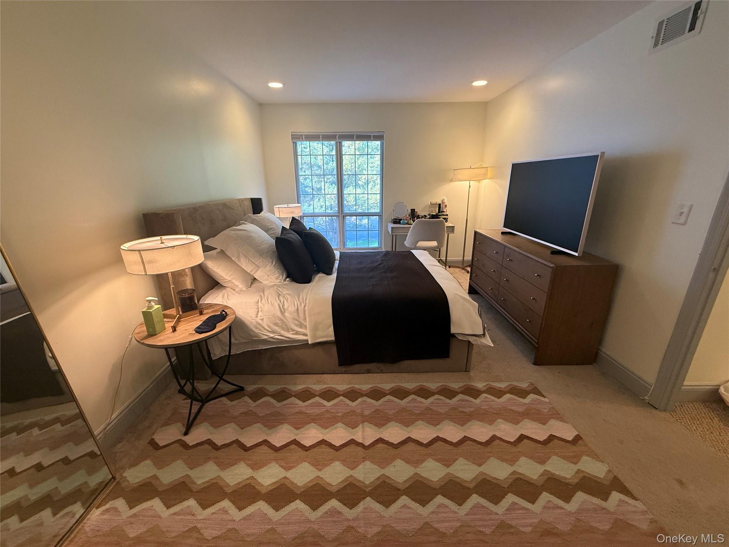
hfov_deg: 102.1
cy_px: 274
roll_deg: +0.0
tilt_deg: -17.7
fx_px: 295
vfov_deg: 85.7
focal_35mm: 14
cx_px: 364
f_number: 2.2
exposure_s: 1/120
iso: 250
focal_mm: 2.22
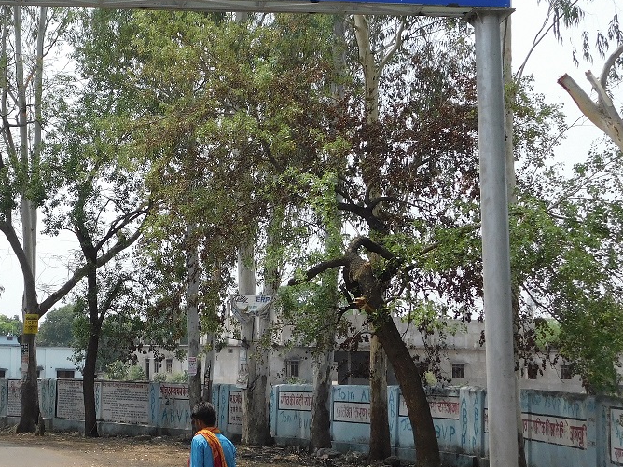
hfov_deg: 27.6
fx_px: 1242
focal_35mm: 69
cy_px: 182
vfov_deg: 21.3
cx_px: 128
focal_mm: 7.1
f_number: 7.2
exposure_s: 1/400
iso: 200
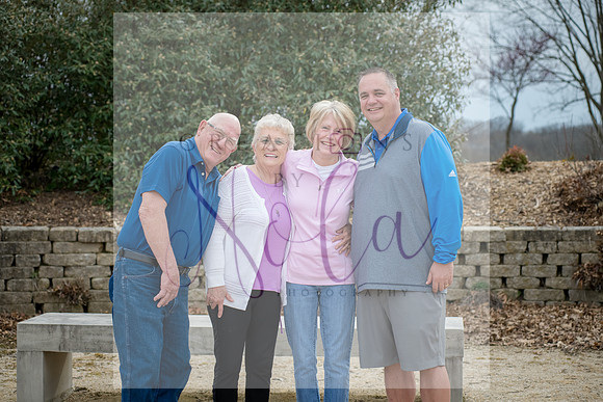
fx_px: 1340
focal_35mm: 80
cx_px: 302
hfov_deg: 25.4
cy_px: 201
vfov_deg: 17.1
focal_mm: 80
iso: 400
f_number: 5.6
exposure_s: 1/640
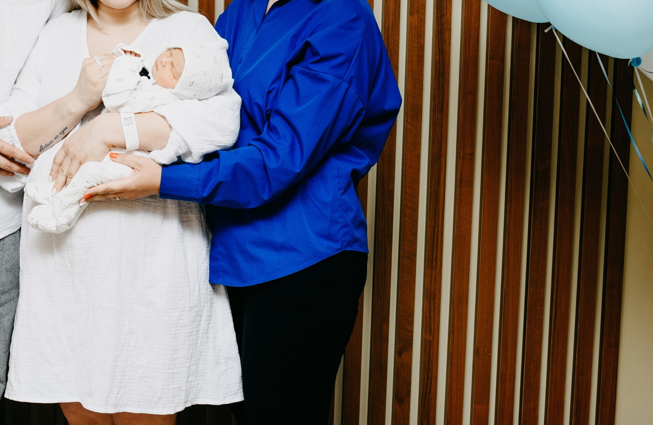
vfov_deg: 18.7
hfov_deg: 28.0
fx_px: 1261
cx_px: 68
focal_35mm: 70
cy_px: 11
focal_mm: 35
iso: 200
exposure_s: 1/160
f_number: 4
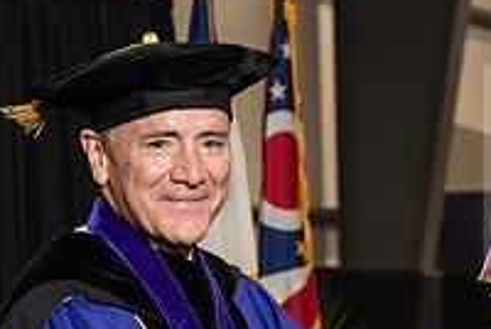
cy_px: 362
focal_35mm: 226
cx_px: 410
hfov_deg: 9.1
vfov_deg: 6.1
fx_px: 3087
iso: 1600
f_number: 5.6
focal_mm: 78
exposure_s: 1/125
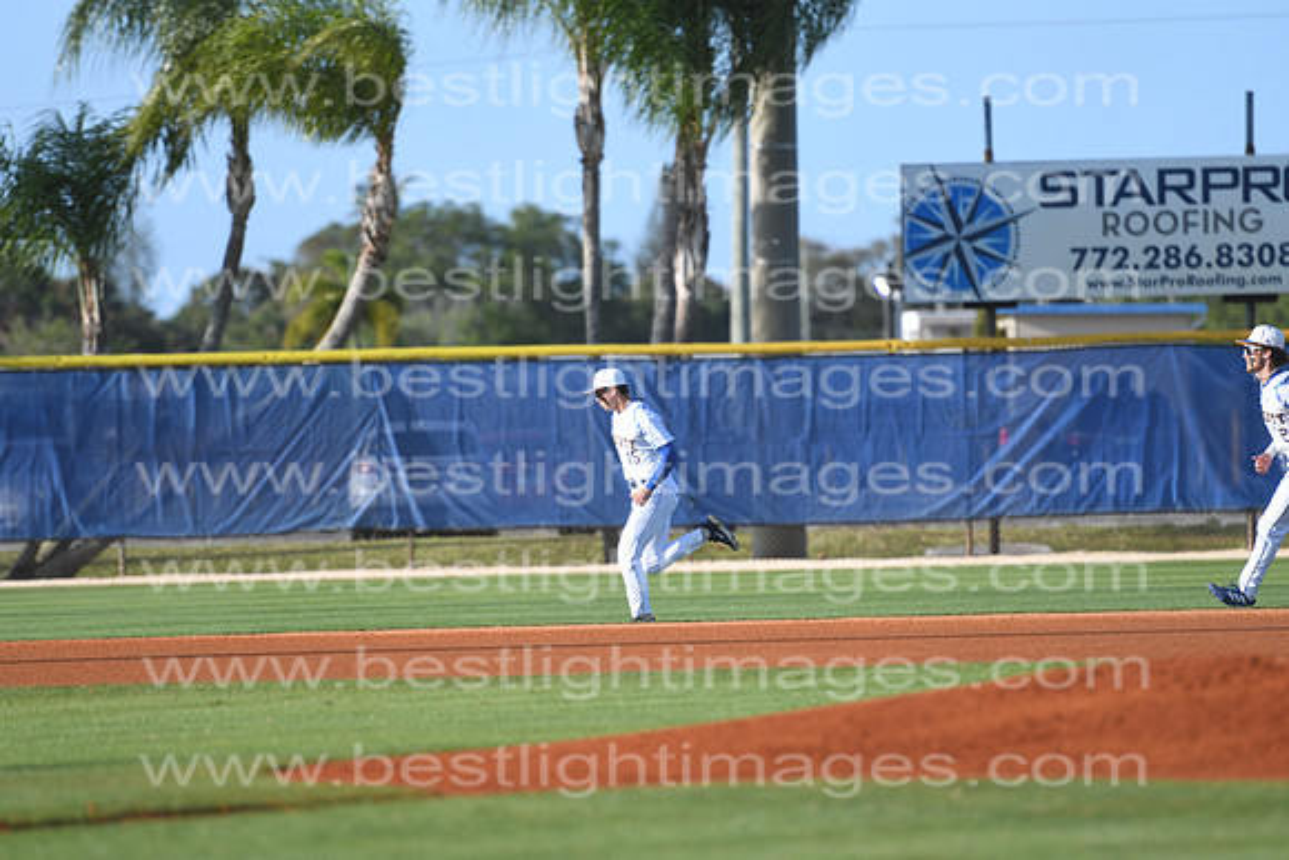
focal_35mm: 300
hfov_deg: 6.9
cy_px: 430
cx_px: 644
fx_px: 10744
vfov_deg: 4.6
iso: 100
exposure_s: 1/1250
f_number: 2.8
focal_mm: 200
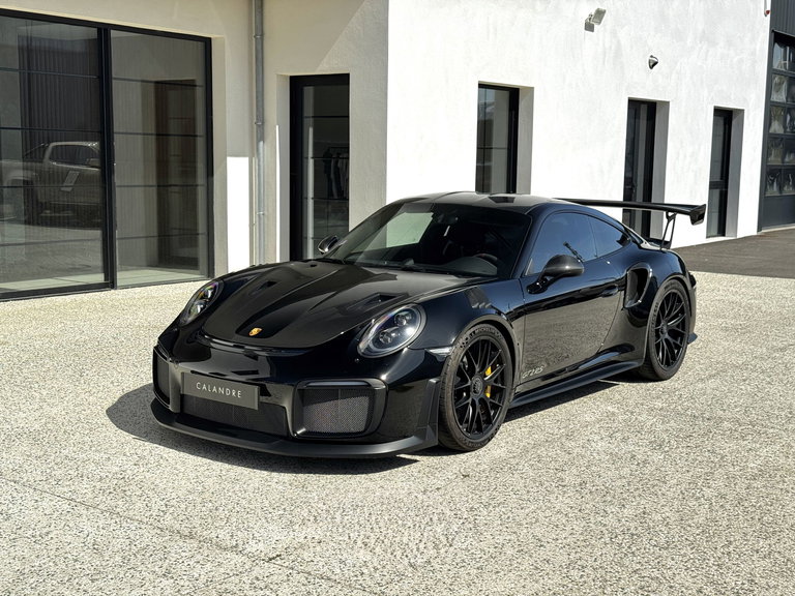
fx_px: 1102
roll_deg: -0.6
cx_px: 398
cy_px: 298
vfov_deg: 30.3
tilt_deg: -6.9
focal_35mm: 48
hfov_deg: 39.7
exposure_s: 1/3257
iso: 64
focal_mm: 6.76
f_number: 1.78
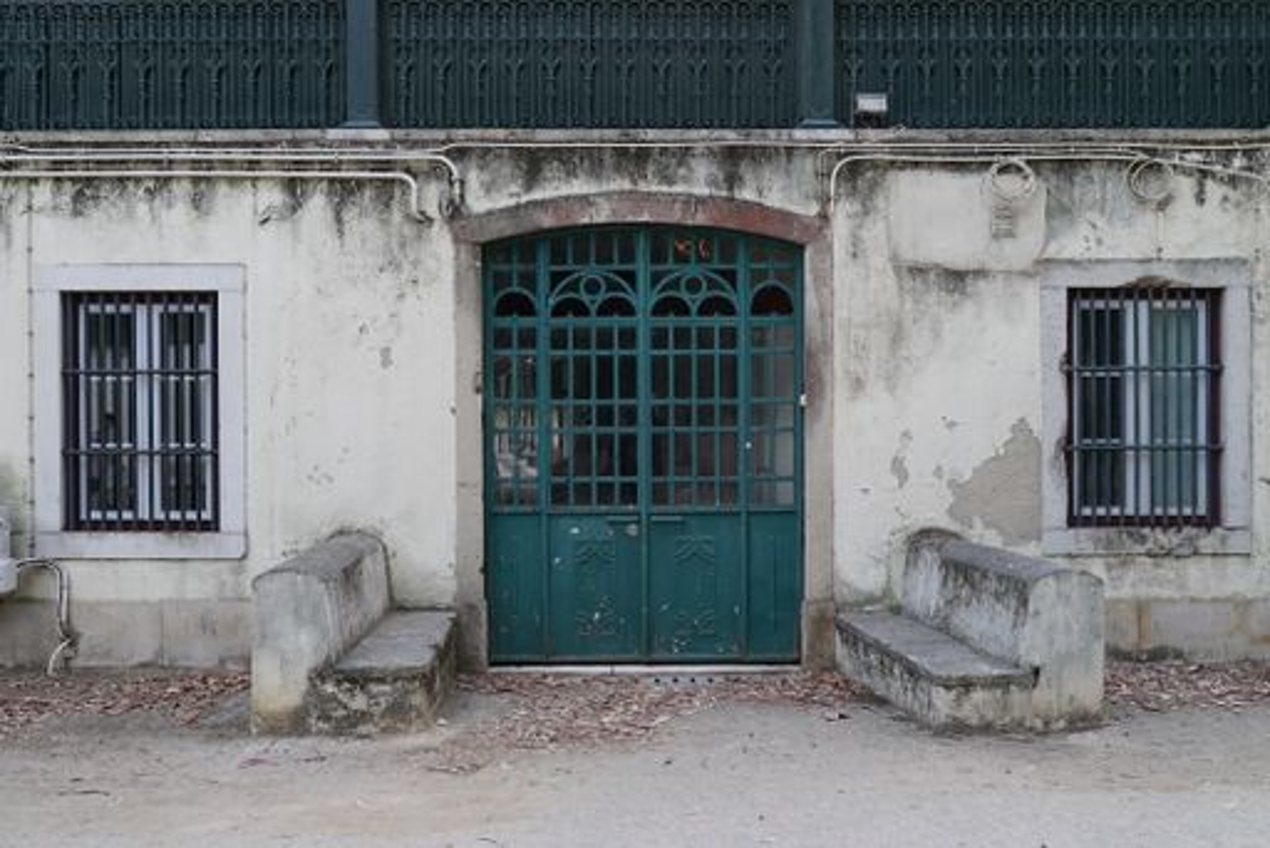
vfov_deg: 37.9
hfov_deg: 54.4
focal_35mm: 35
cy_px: 424
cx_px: 635
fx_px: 1235
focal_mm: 35
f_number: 4
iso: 1600
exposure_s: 1/160
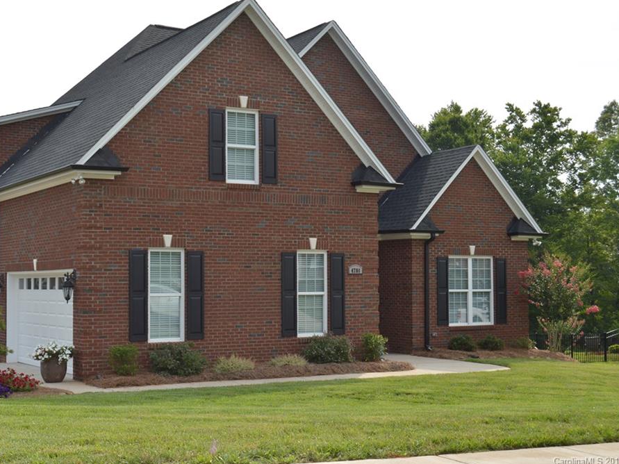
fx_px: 948
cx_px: 272
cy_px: 231
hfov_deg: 36.1
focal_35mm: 53
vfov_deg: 27.5
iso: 100
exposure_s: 1/200
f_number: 8
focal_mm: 32
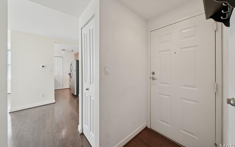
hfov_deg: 109.3
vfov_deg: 82.7
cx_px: 119
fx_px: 83
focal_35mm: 13
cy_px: 69
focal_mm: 12
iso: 400
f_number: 8
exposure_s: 1/30
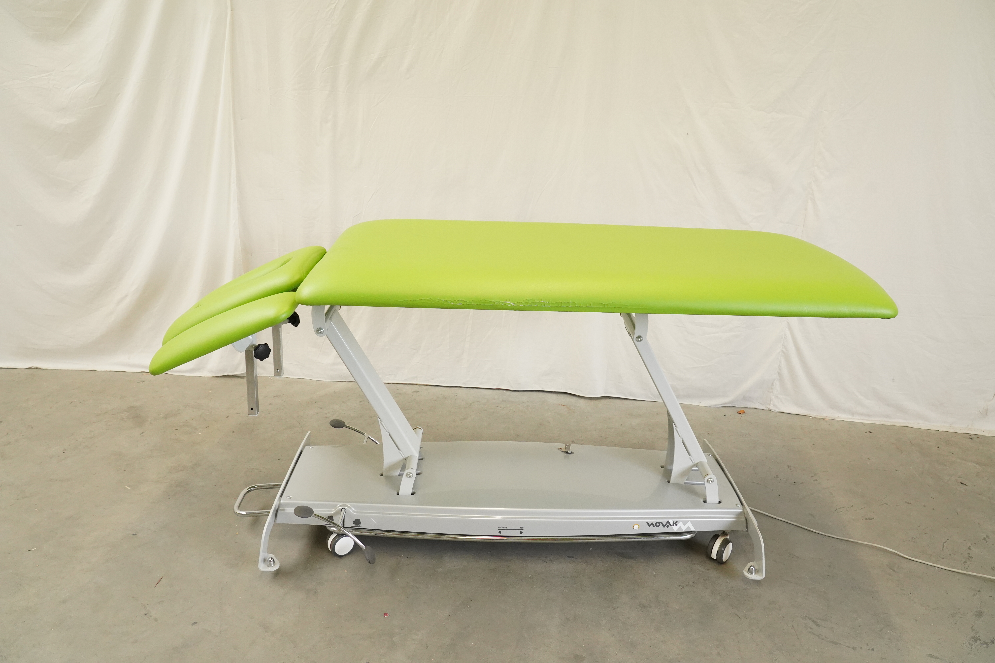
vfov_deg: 47.9
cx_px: 498
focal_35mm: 27
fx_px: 746
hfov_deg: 67.4
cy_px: 332
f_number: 7.1
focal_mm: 27
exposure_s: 1/125
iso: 5000
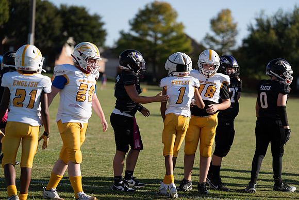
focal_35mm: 124
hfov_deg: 16.5
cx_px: 150
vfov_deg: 11.1
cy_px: 100
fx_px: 1030
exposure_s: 1/2500
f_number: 2.8
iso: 160
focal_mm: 124
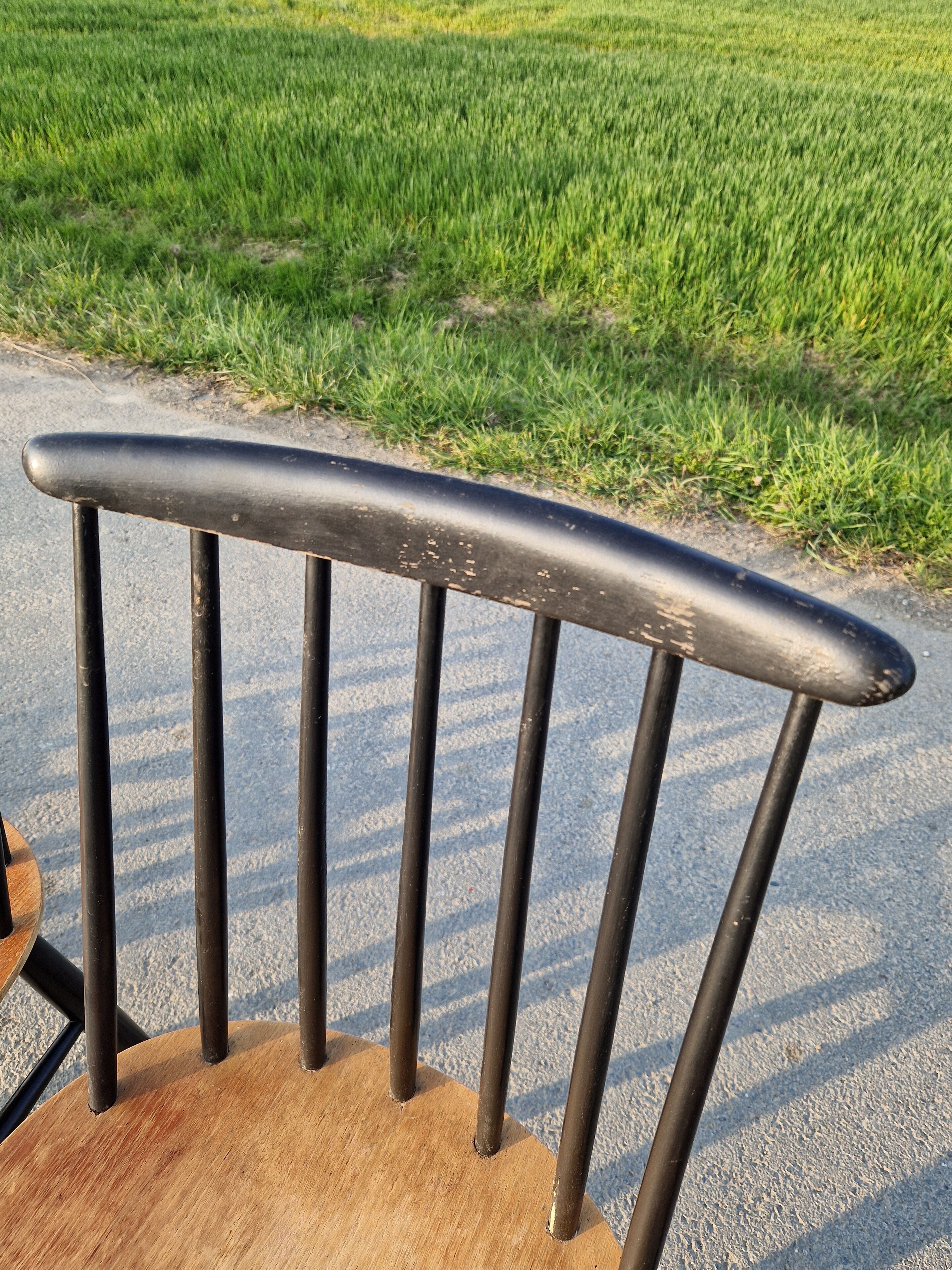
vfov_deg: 71.6
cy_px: 658
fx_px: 880
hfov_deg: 56.8
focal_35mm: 24
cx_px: 491
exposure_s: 1/377
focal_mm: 5.4
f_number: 1.8
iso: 50
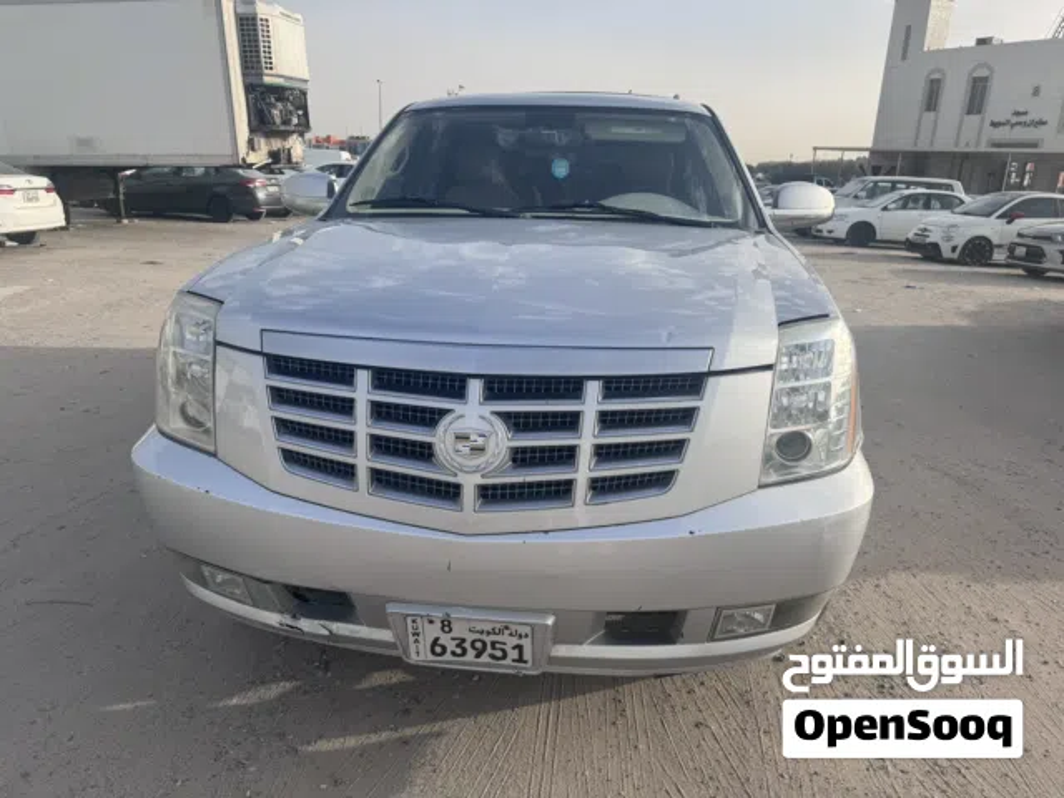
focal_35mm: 24
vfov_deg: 56.8
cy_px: 399
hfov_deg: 71.6
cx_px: 532
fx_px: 738
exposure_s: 1/3096
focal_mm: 6.76
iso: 80
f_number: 1.78
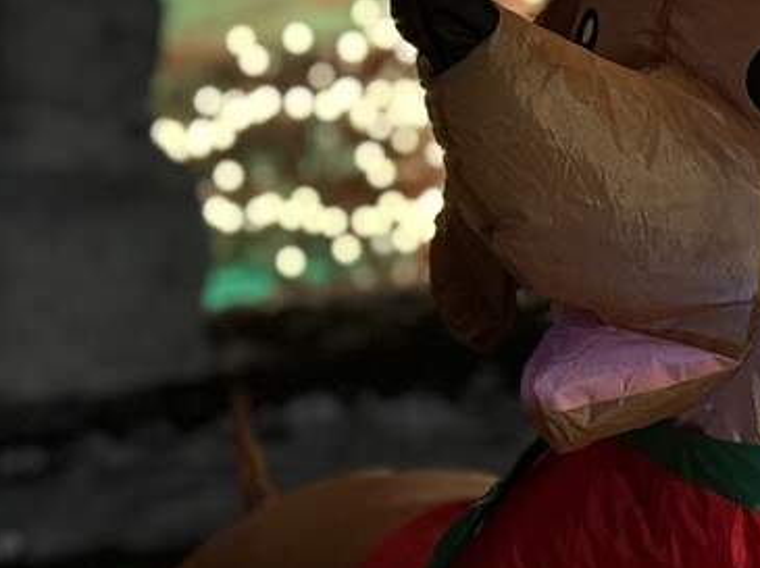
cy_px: 366
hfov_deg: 12.5
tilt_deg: +2.5
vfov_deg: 9.4
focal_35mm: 158
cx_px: 366
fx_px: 3465
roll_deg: +2.6
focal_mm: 6.76
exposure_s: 1/24
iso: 640
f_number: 1.78
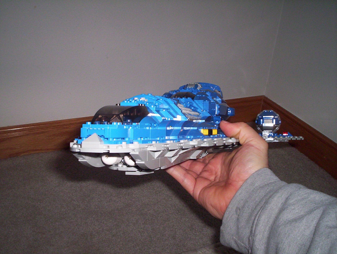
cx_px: 168
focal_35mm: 38
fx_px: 371
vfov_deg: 37.9
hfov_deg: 48.9
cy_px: 127
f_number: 4.5
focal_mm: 4.99
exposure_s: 1/60
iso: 140
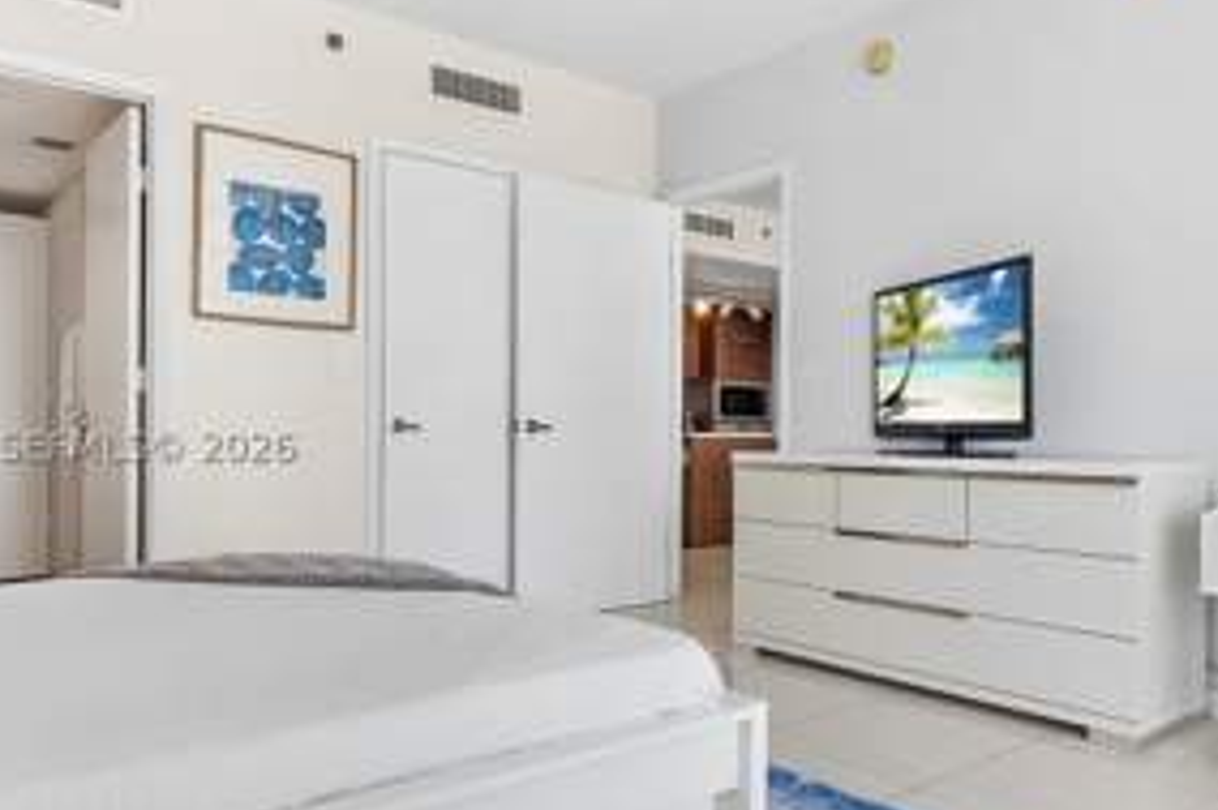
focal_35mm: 27
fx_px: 913
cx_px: 772
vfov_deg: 47.8
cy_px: 444
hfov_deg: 66.3
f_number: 8
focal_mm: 16
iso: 200
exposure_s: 1/8
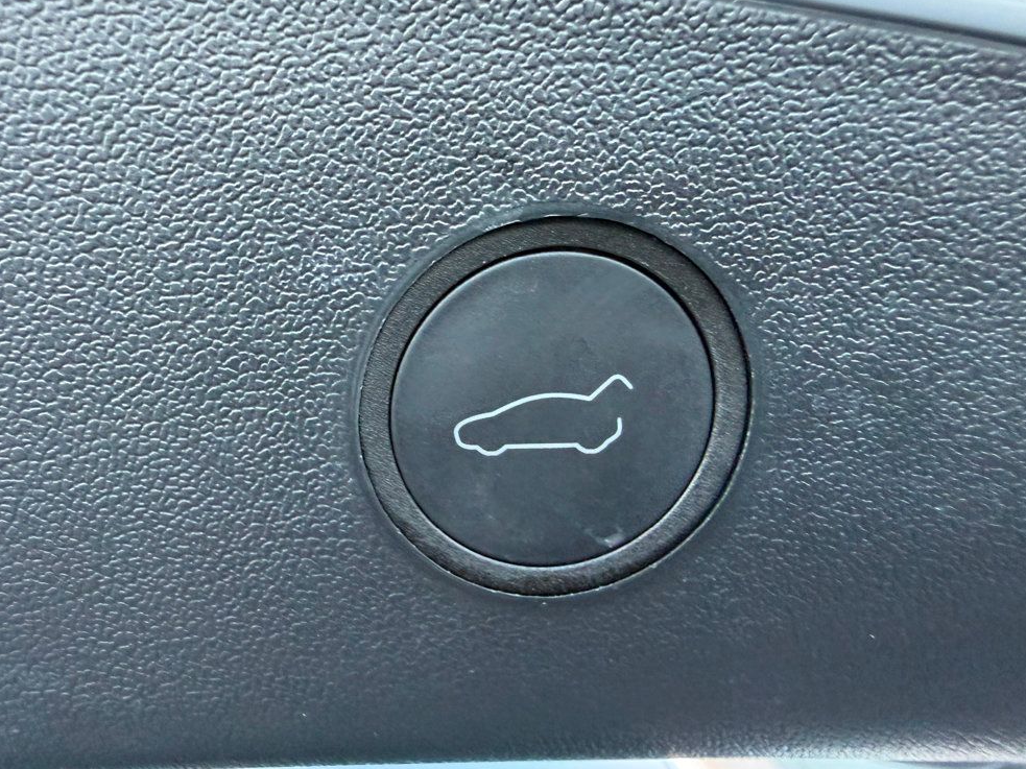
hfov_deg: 69.4
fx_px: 741
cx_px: 532
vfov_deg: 54.9
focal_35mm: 25
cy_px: 386
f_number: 2.2
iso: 400
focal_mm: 2.22
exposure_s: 1/94
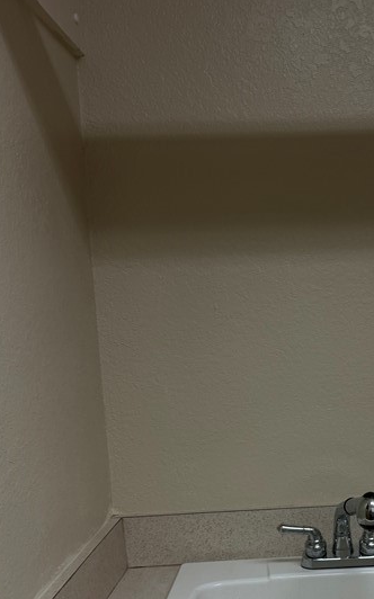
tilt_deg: -9.8
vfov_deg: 40.2
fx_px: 800
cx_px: 330
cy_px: 429
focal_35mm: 49
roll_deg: +1.9
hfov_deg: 25.6
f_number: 1.78
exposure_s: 1/114
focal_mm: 6.76
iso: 100
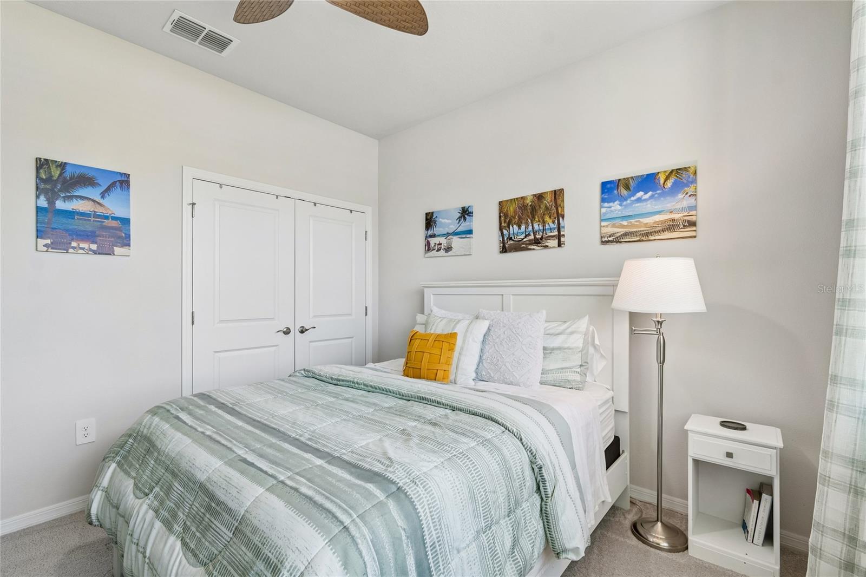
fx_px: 361
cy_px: 288
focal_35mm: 15
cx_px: 433
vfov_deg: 77.3
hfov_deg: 100.4
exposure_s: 1/15
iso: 100
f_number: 7.1
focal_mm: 10
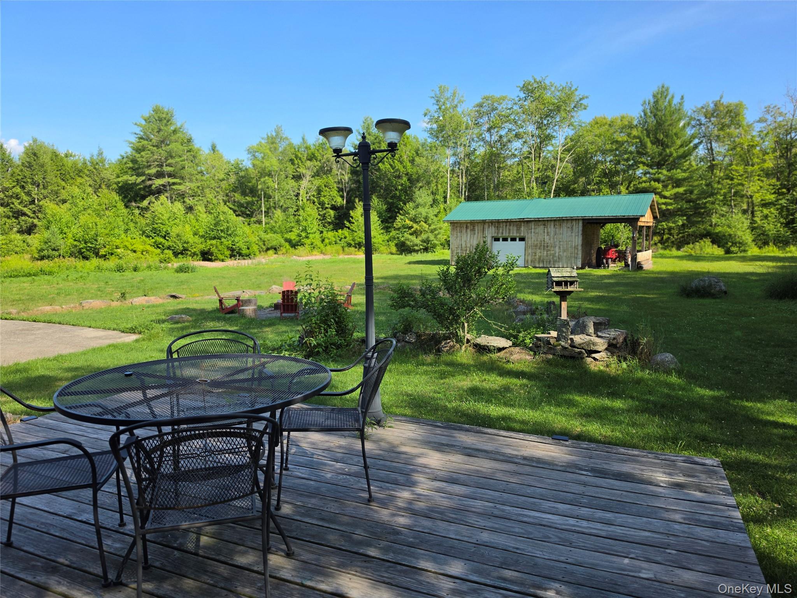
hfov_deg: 73.9
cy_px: 299
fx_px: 530
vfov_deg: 58.9
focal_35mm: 23
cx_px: 398
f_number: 1.4
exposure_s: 1/2921
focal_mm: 6.5
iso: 64
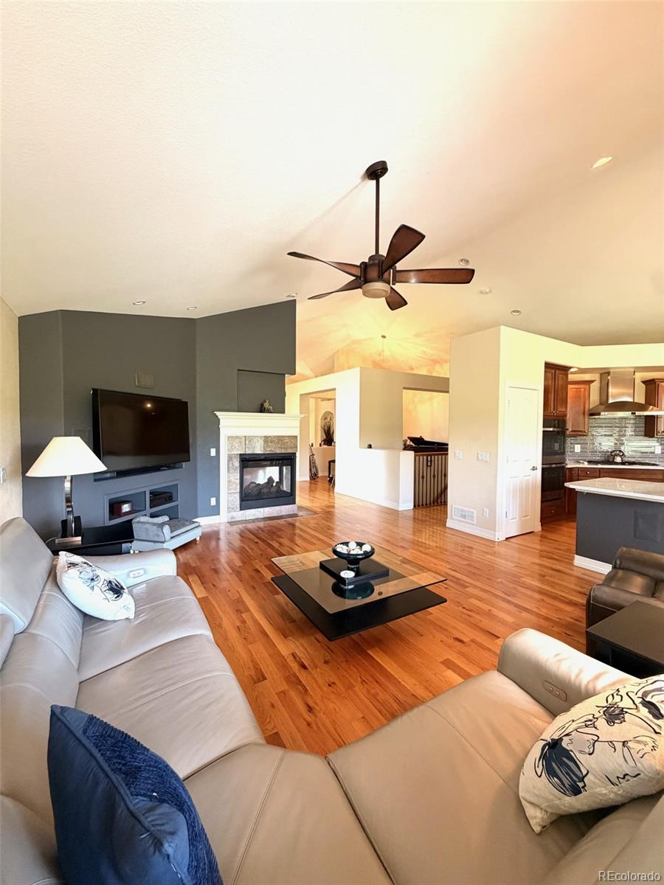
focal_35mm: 14
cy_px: 442
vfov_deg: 102.1
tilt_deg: -2.7
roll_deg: +0.3
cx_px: 332
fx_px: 358
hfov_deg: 85.7
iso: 320
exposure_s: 1/120
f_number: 2.2
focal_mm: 2.22
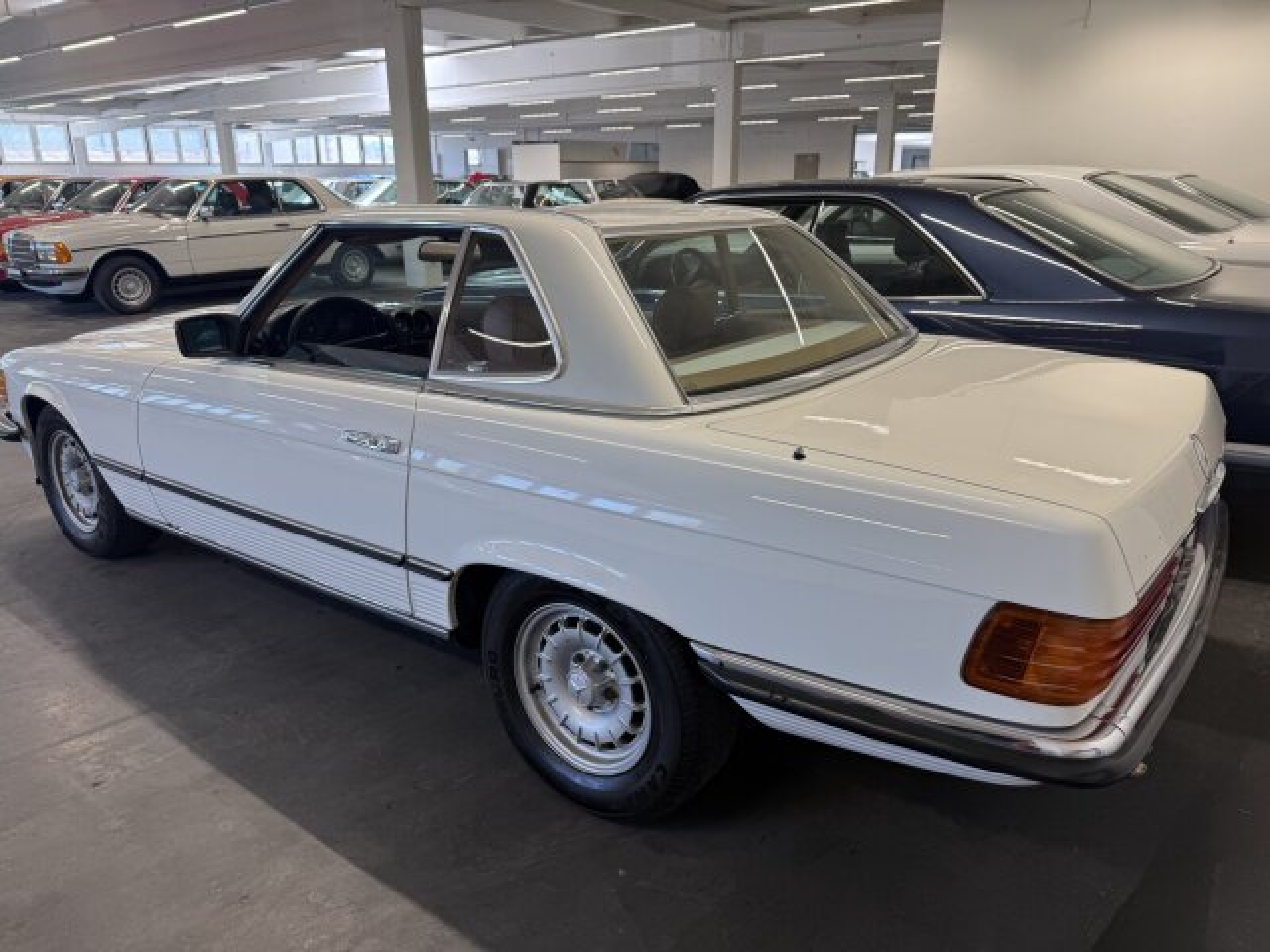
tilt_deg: -17.2
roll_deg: +0.4
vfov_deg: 56.8
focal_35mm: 24
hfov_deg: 71.6
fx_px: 881
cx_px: 635
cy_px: 476
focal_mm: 6.76
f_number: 1.78
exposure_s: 1/100
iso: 80
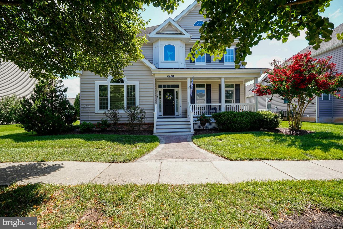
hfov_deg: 100.4
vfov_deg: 77.3
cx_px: 172
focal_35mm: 15
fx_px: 143
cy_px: 114
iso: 100
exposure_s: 1/125
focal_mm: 10
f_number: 5.6
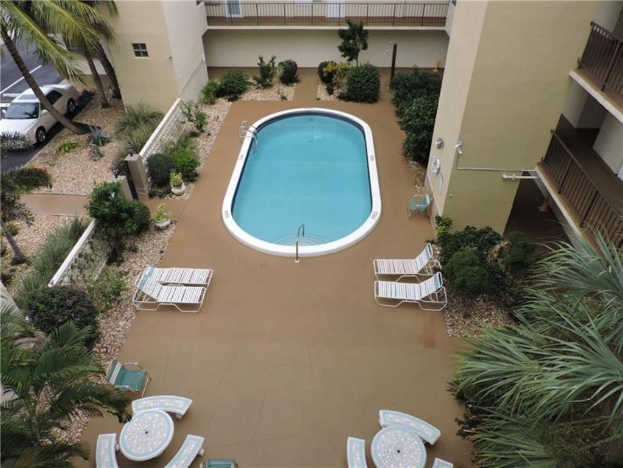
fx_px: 432
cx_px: 312
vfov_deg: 56.8
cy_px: 234
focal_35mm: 24
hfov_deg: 71.6
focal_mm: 4.3
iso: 200
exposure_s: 1/1000
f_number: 3
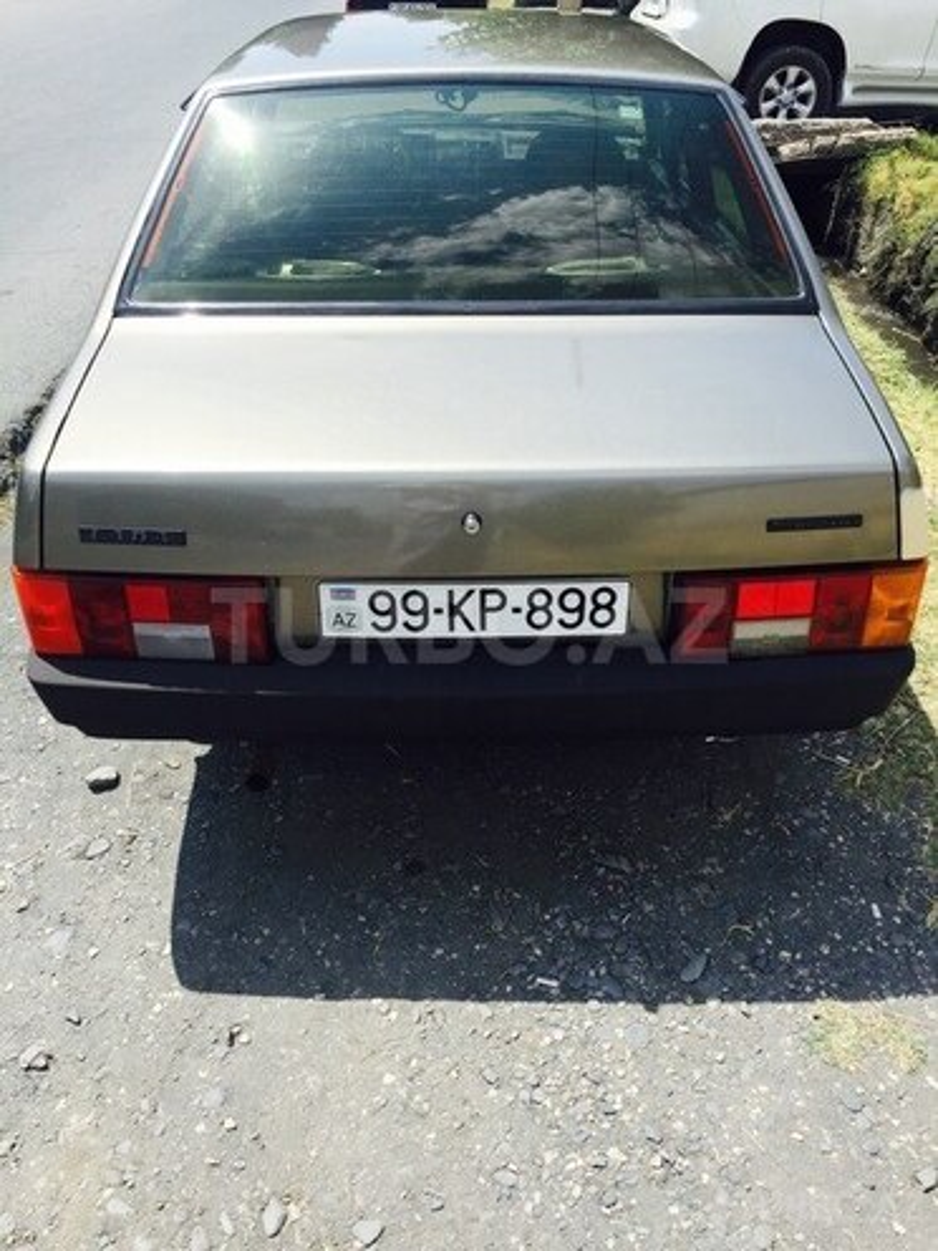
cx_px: 469
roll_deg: +0.8
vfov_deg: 61.7
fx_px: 1048
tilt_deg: -34.4
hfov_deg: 48.2
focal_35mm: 29
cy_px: 626
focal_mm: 4.15
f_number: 2.2
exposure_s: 1/1582
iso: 32
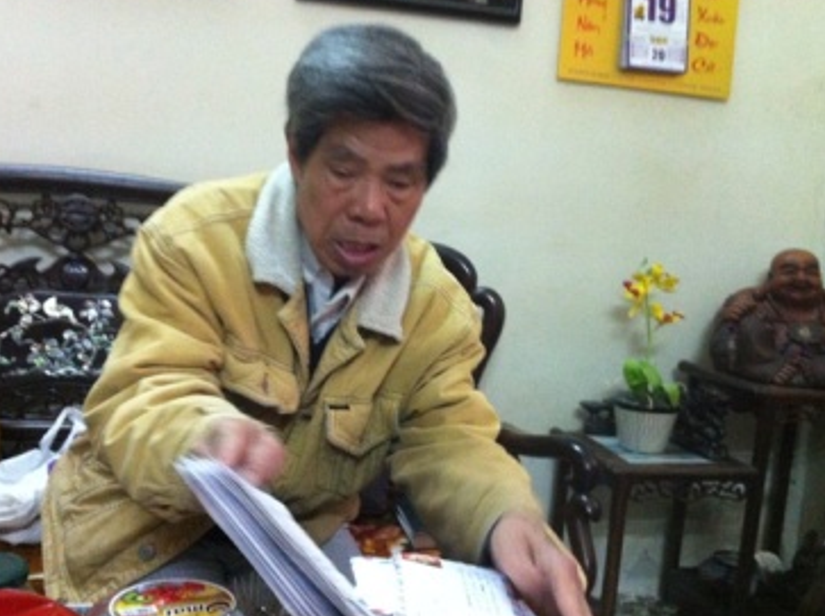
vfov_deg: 35.9
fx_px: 952
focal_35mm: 40
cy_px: 318
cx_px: 428
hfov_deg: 46.9
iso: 500
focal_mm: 3.85
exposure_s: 1/15
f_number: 2.8
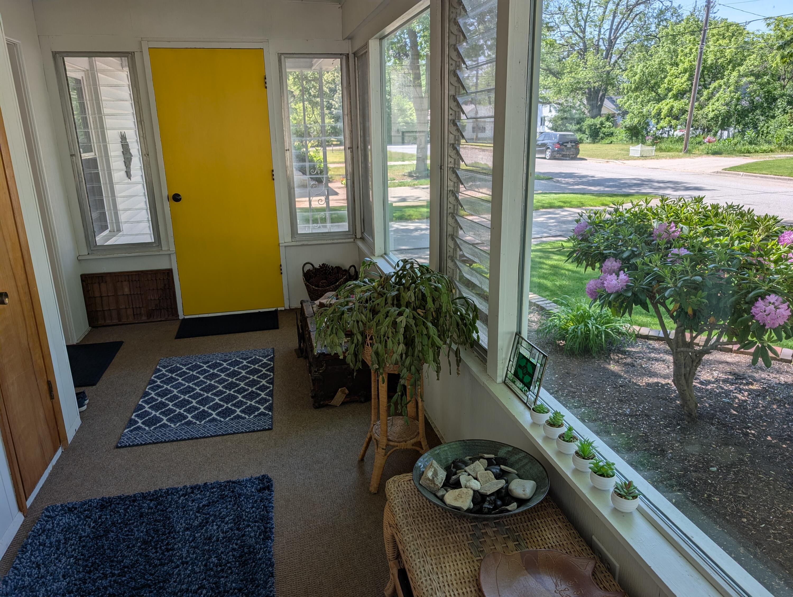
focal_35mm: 24
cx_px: 396
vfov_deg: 56.9
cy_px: 298
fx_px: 551
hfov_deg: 71.5
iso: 16
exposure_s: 1/301
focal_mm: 6.9
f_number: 1.68
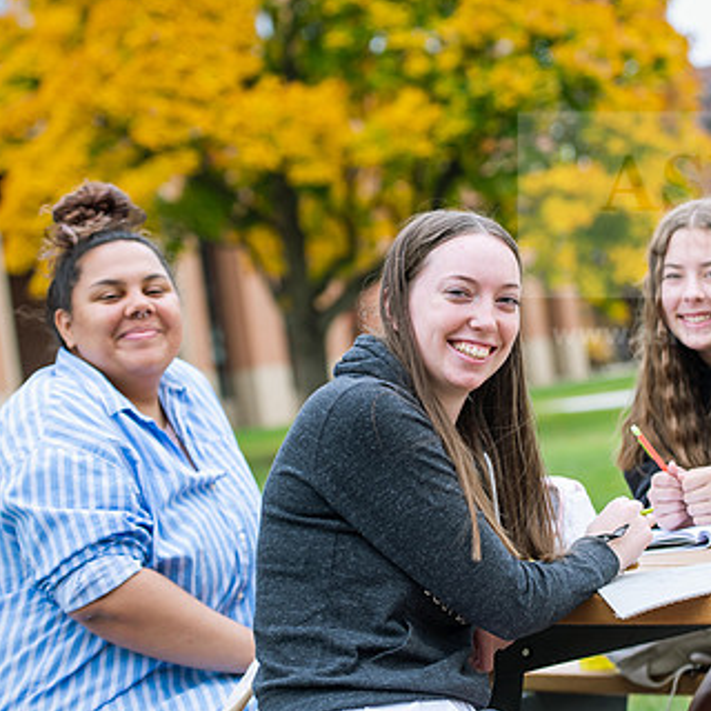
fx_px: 2510
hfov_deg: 16.1
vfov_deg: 16.1
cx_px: 451
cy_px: 381
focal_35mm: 108
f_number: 3.5
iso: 160
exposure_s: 1/320
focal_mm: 70
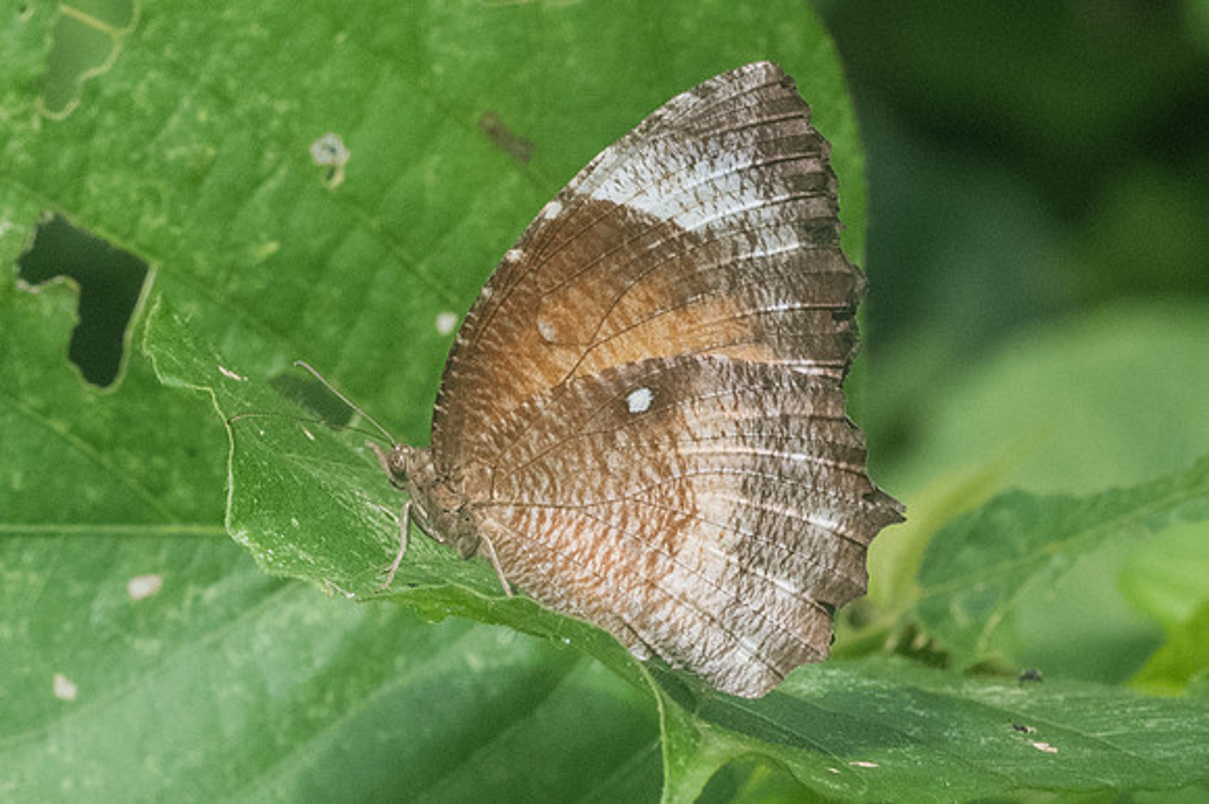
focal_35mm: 611
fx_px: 20514
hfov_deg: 3.4
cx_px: 767
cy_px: 382
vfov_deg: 2.2
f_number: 14
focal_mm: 150
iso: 1600
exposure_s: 1/320
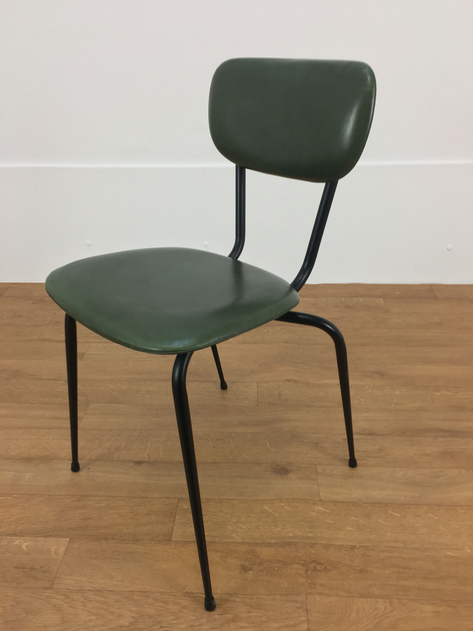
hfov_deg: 48.2
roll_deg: +0.5
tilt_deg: -28.0
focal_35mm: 29
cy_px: 316
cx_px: 236
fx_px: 528
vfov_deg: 61.7
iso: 40
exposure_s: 1/33
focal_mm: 4.15
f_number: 2.2
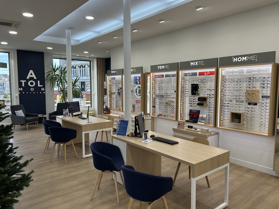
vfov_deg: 53.1
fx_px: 210
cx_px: 140
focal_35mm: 26
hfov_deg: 67.3
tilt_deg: -4.4
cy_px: 104
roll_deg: +0.8
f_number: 1.5
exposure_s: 1/256
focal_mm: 5.7
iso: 40
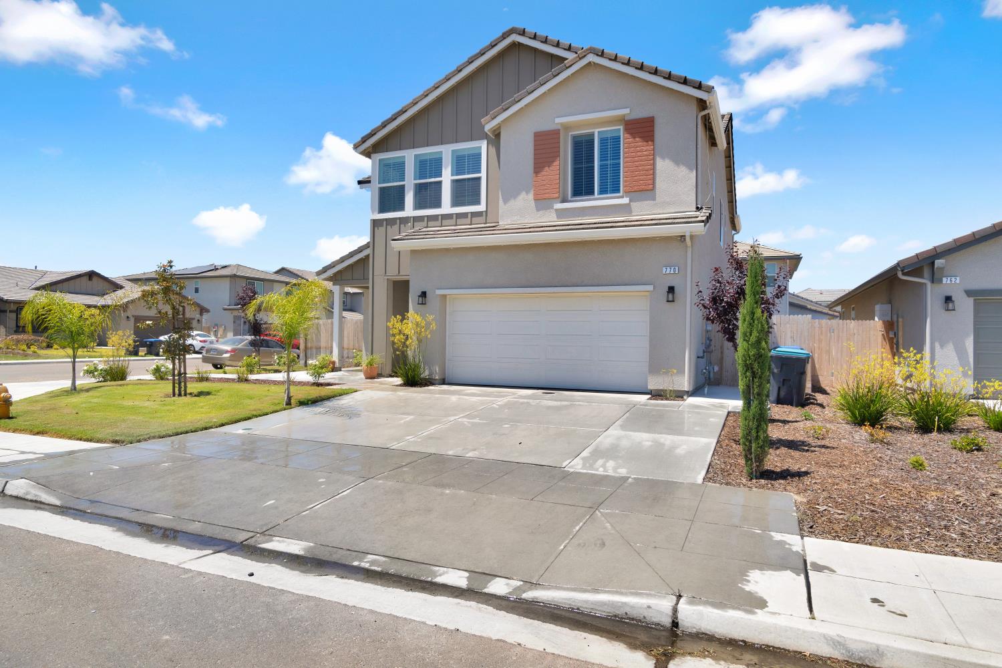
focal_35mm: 21
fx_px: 584
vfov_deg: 59.5
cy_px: 334
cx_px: 501
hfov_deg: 81.2
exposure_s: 1/1000
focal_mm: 14
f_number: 8
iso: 320
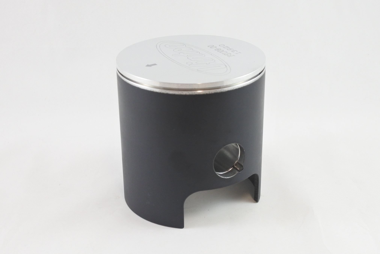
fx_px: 475
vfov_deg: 29.9
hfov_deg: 43.6
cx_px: 190
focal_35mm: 45
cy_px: 127
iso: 640
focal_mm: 16.8
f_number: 4.5
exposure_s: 1/125
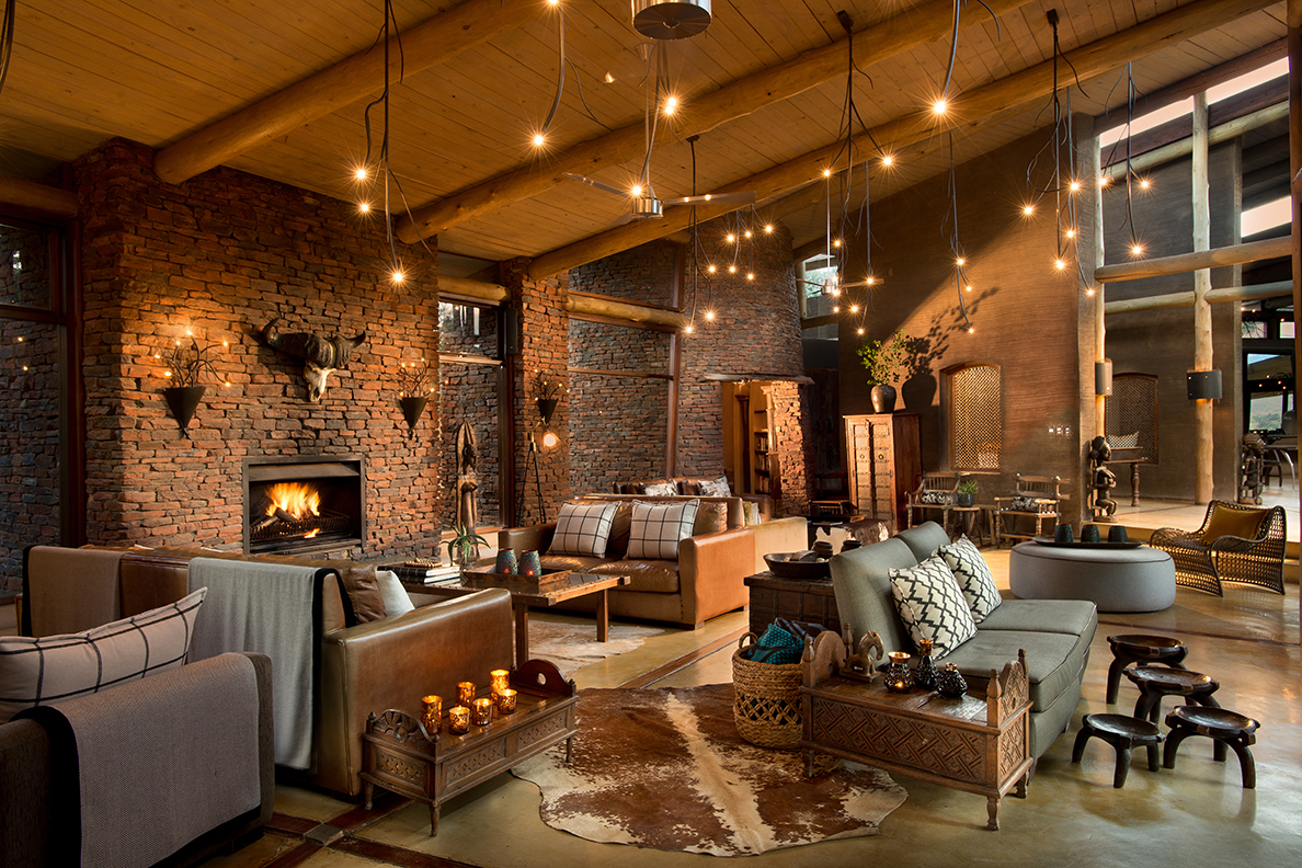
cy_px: 434
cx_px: 651
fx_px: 1085
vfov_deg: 43.6
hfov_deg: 61.9
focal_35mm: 30
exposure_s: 1/1.43
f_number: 9.5
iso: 200
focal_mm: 30
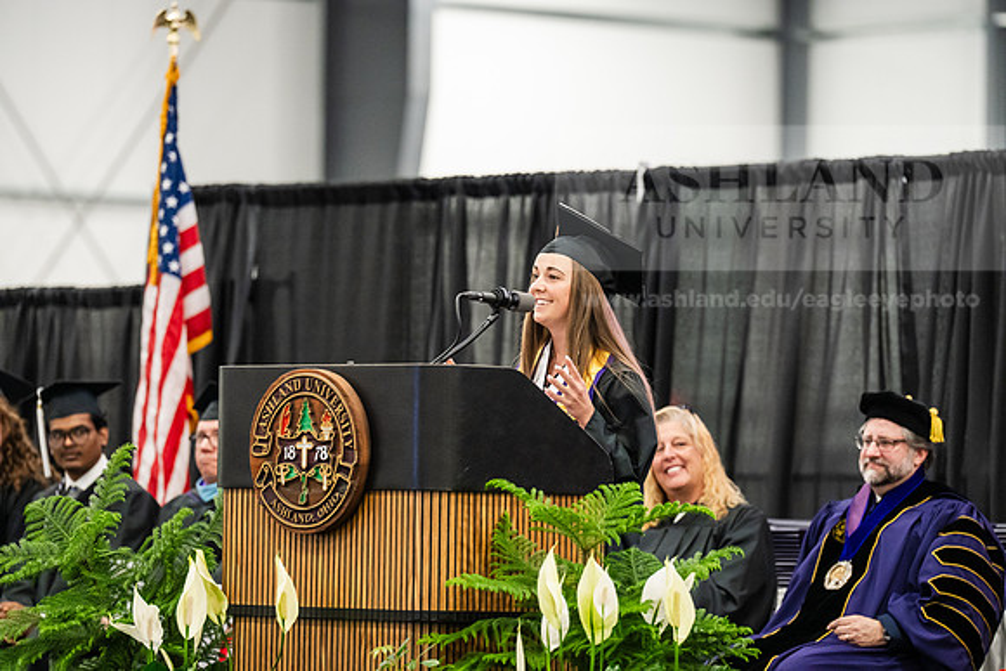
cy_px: 336
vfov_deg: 6.9
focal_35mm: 200
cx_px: 503
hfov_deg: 10.3
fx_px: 5590
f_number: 4
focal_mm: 200
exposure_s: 1/200
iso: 5000
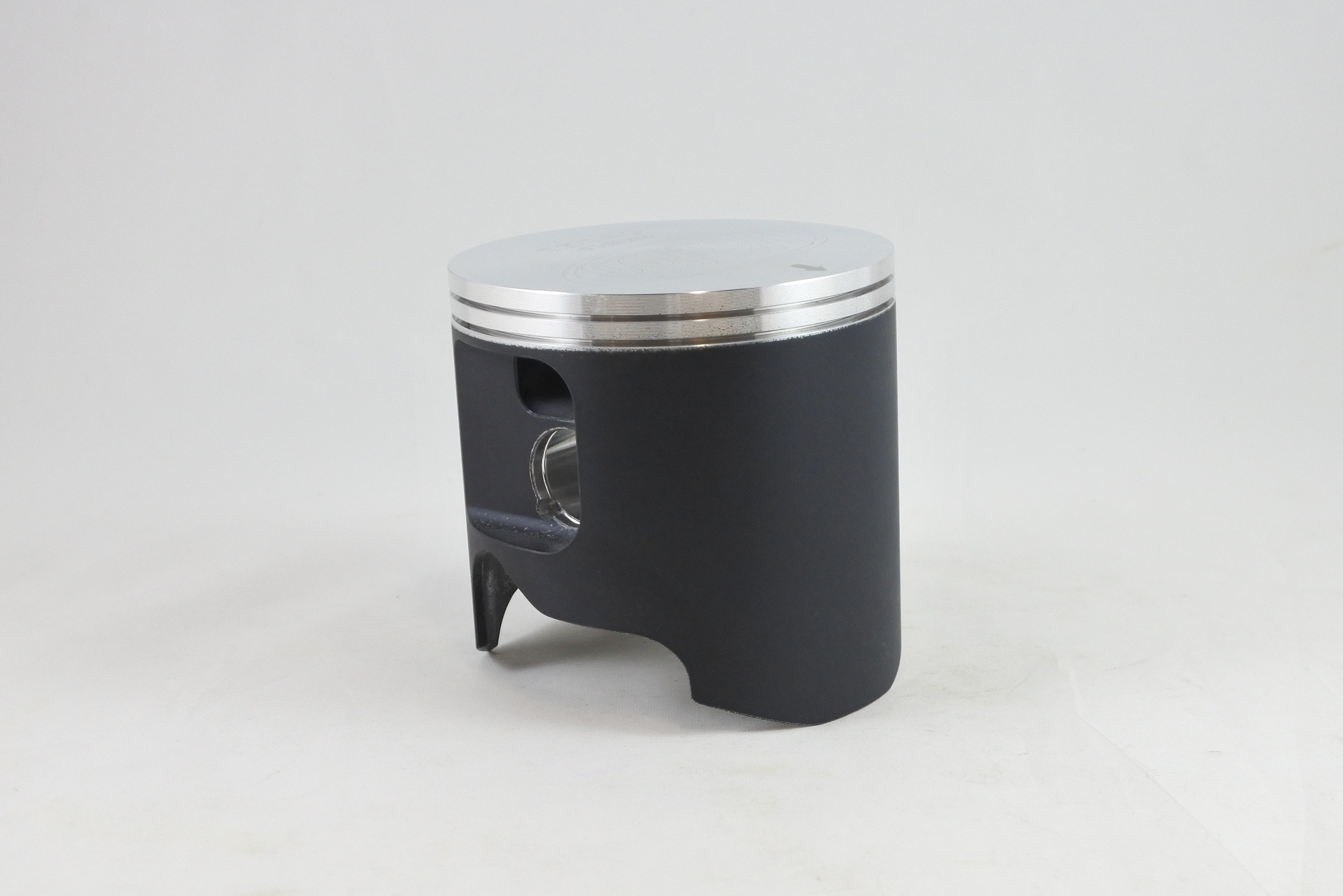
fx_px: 1567
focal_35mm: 42
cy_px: 448
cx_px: 672
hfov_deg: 46.4
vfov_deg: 31.9
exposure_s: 1/125
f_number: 4.2
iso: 500
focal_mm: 15.7
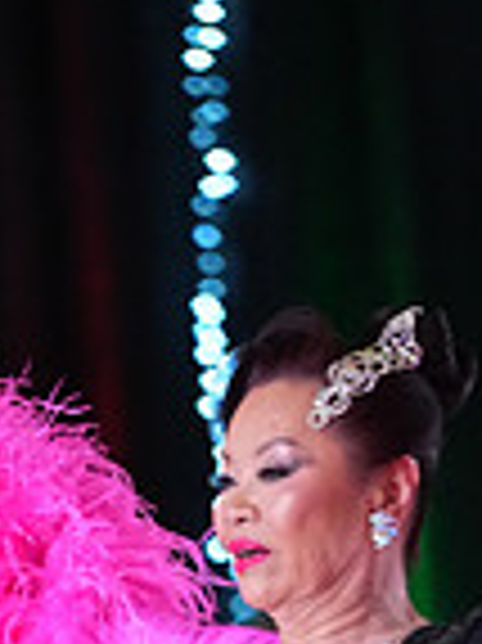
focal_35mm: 780
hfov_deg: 1.9
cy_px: 1243
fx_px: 14503
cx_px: 101
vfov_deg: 2.5
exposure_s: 1/400
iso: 6400
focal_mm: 200
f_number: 4
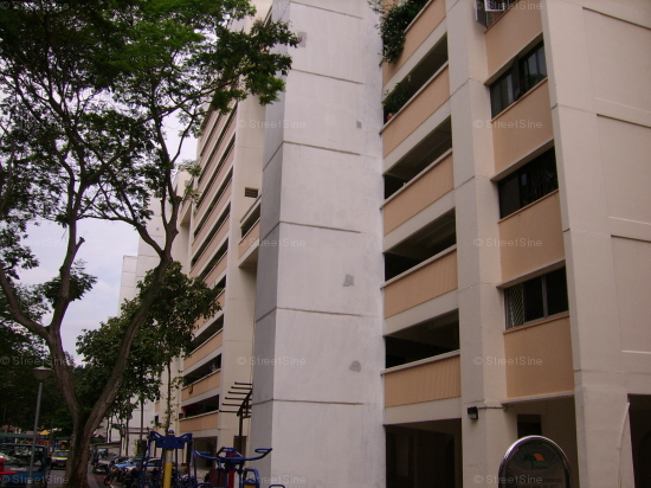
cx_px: 326
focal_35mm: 35
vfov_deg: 40.7
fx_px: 658
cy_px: 244
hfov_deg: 52.6
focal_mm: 5.95
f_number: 5.8
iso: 50
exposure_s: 1/458
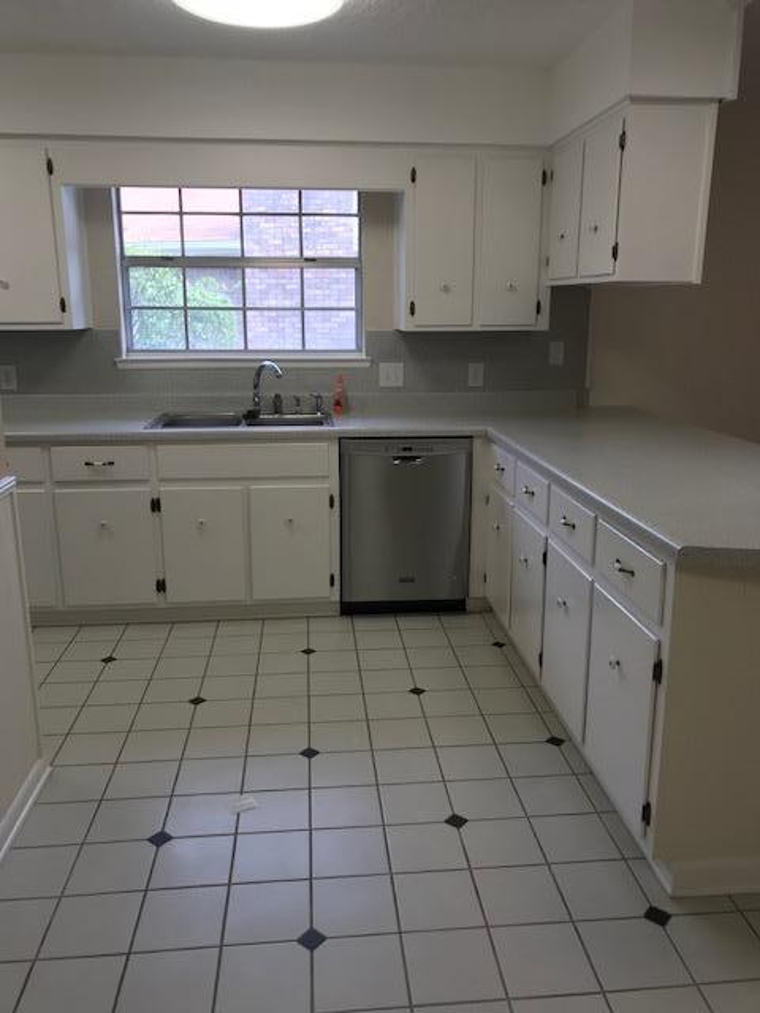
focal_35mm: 28
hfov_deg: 49.7
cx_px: 380
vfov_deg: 63.4
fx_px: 820
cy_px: 506
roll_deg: -0.2
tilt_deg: -13.4
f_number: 1.8
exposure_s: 1/120
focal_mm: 3.99
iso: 32
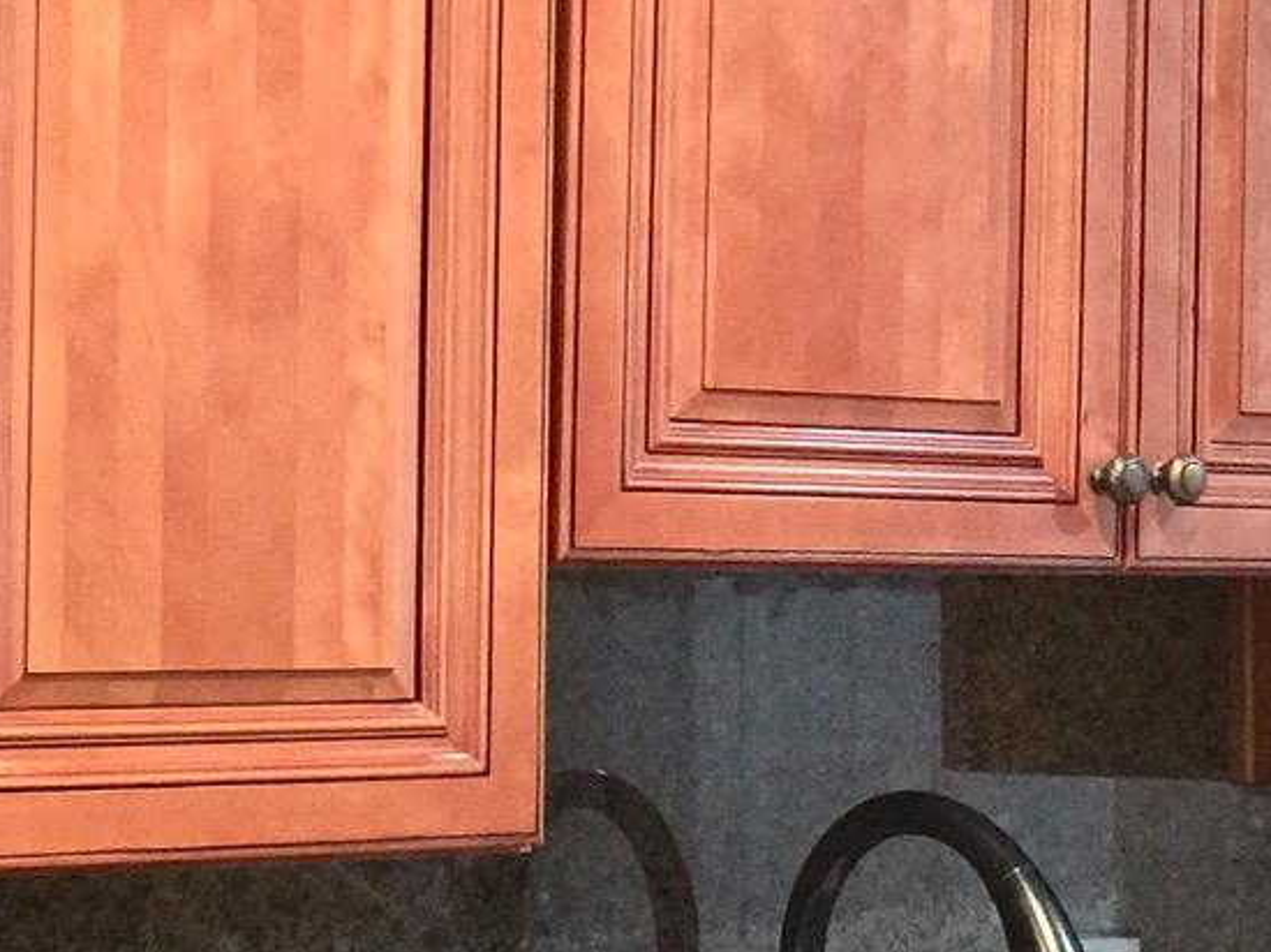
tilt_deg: +0.7
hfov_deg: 18.2
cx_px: 478
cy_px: 418
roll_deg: -2.7
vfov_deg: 13.7
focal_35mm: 108
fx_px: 3964
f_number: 2.2
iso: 125
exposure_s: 1/15
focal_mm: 4.15
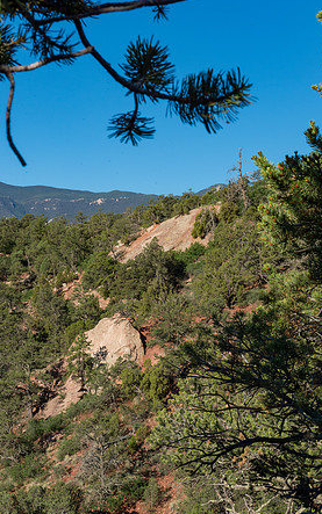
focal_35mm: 60
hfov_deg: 21.6
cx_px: 163
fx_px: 842
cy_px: 259
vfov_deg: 34.0
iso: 560
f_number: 22
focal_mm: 58
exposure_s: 1/160
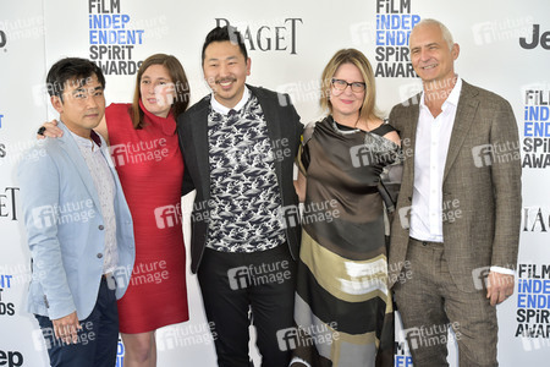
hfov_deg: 28.8
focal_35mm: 70
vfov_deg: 19.5
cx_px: 275
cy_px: 184
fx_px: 1069
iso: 500
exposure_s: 1/320
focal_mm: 70
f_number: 6.3
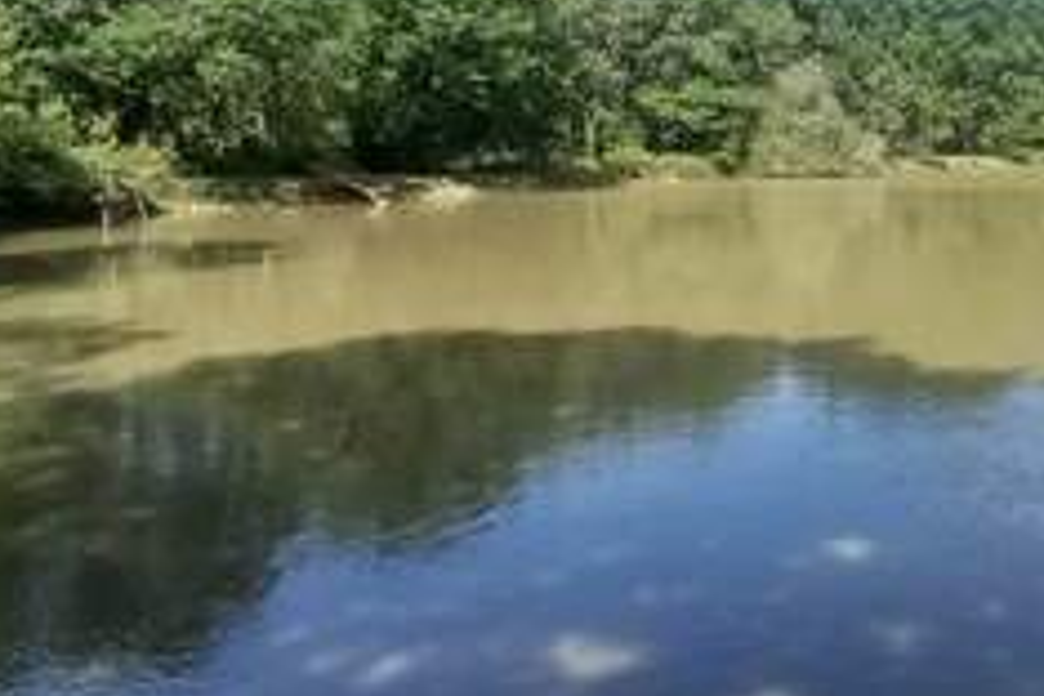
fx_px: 1073
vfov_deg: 35.5
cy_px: 219
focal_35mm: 37
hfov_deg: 47.5
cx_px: 906
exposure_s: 1/576
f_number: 2.2
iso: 50
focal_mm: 1.13
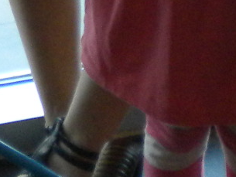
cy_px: -375
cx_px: -115
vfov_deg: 5.8
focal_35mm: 235
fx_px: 1603
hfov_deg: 8.2
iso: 267
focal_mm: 6.3
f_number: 3.1
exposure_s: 1/67.8
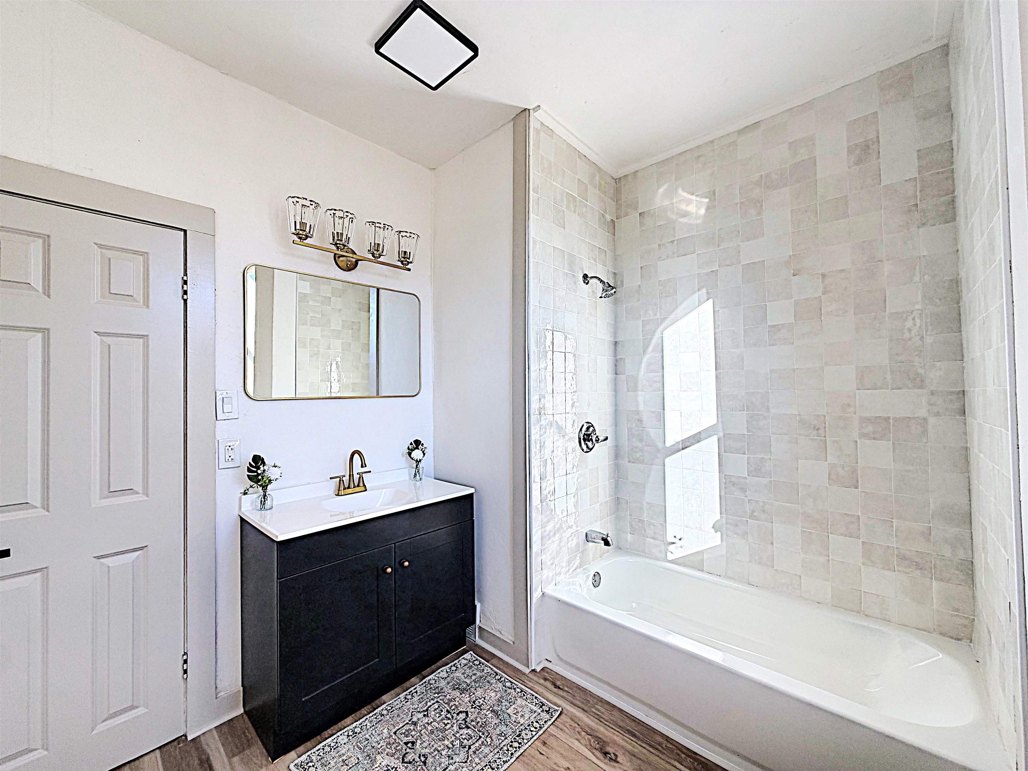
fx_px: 416
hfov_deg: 102.1
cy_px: 386
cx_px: 514
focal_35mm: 14
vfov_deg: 85.7
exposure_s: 1/229
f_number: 2.2
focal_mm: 2.22
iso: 64
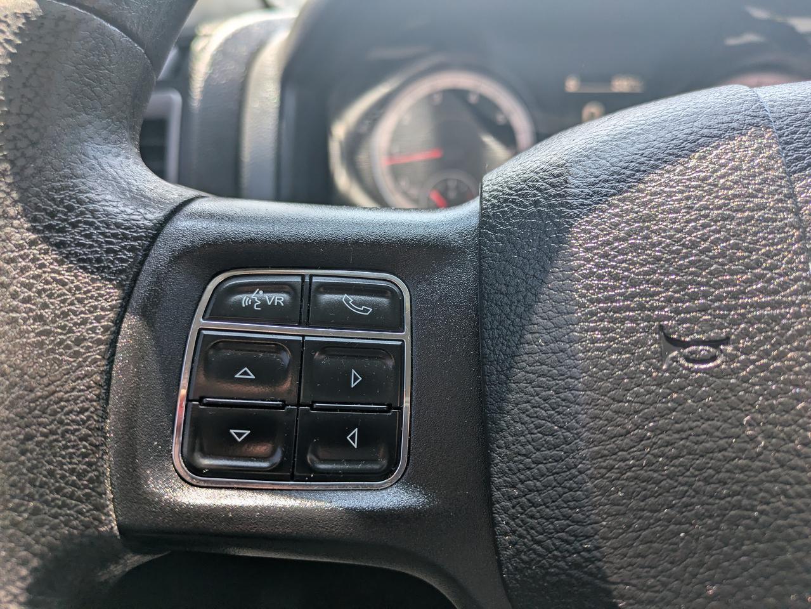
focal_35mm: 25
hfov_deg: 69.4
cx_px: 406
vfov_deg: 54.9
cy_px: 304
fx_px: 586
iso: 47
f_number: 1.89
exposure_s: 1/274
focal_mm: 5.43
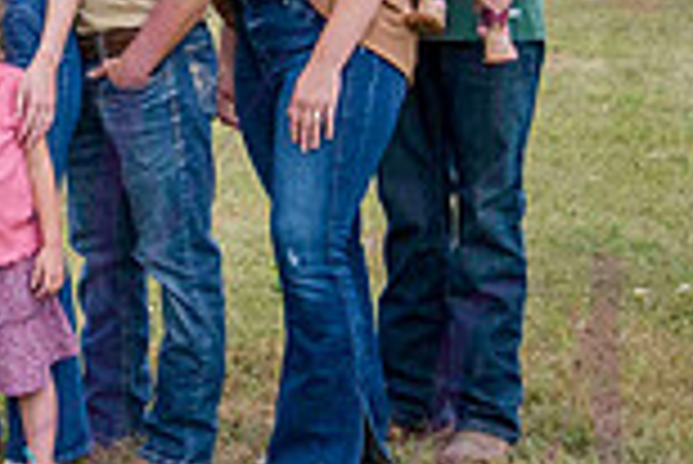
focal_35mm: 143
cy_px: 11
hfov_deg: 14.1
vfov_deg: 9.6
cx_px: -40
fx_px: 2755
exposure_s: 1/500
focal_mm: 38
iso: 400
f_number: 5
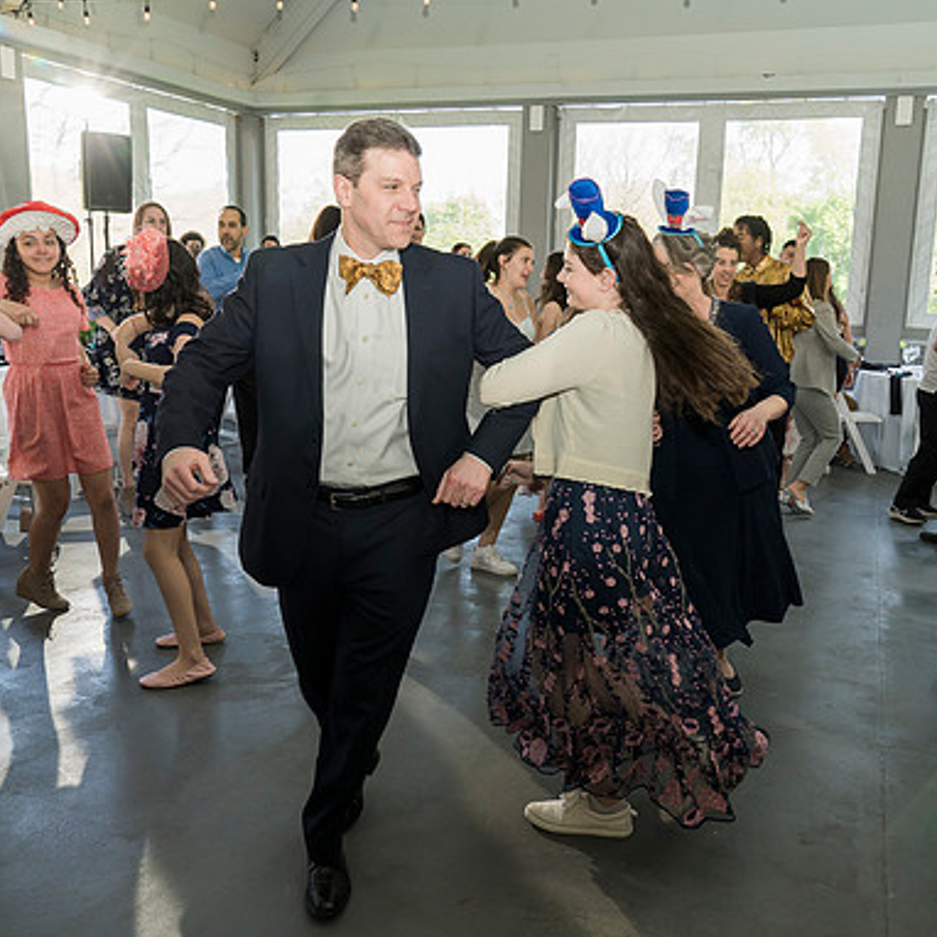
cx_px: 527
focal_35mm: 31
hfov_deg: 52.4
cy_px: 470
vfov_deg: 52.5
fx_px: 949
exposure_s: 1/200
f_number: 6.3
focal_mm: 24
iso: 1250
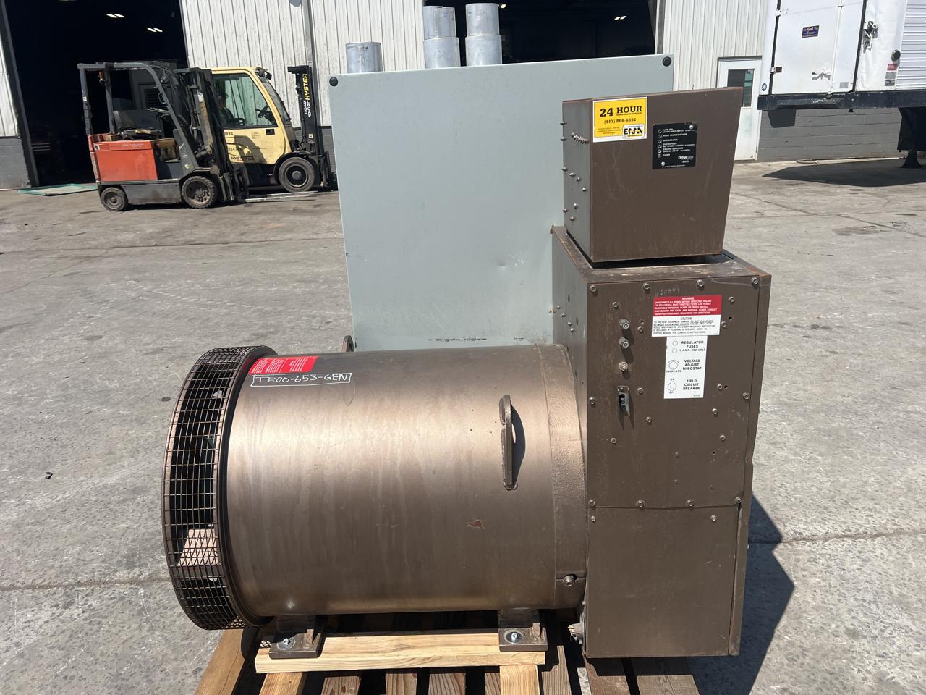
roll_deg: +1.5
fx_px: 696
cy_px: 348
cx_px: 463
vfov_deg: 53.1
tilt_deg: -20.7
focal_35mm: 26
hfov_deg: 67.3
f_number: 1.5
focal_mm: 5.7
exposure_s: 1/5882
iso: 50
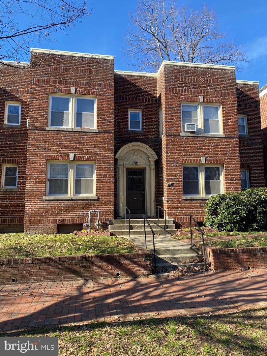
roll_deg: +0.4
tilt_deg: +7.9
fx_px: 267
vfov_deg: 67.3
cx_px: 134
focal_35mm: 26
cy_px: 178
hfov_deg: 53.1
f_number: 1.8
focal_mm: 4.25
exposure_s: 1/871
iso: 32
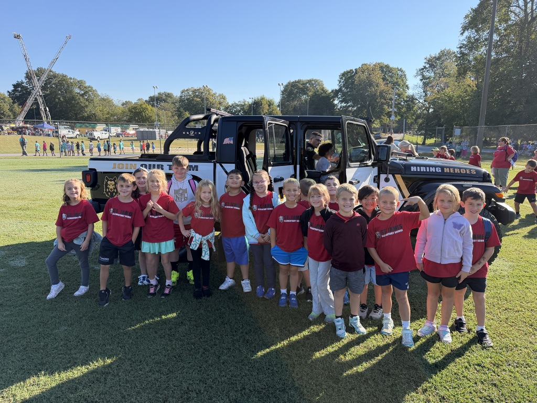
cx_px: 268
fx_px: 372
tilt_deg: -10.4
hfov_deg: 71.6
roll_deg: +0.2
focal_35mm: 24
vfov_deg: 56.8
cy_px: 202
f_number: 1.78
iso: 100
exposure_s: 1/1689
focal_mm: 6.76
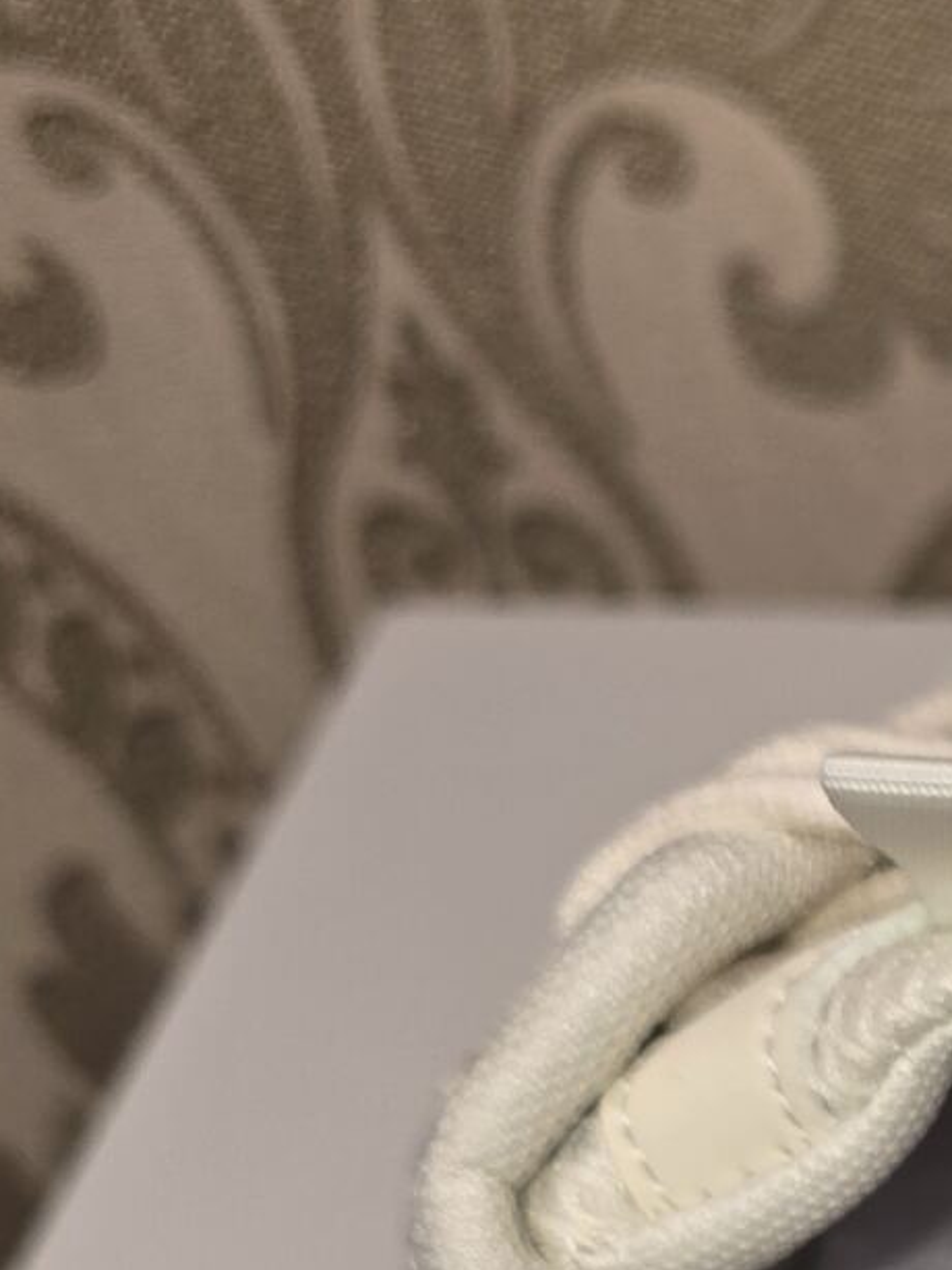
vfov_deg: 18.6
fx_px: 3519
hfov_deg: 13.7
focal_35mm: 96
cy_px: 1776
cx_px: 1738
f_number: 1.7
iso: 12
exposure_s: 1/100
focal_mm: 6.3
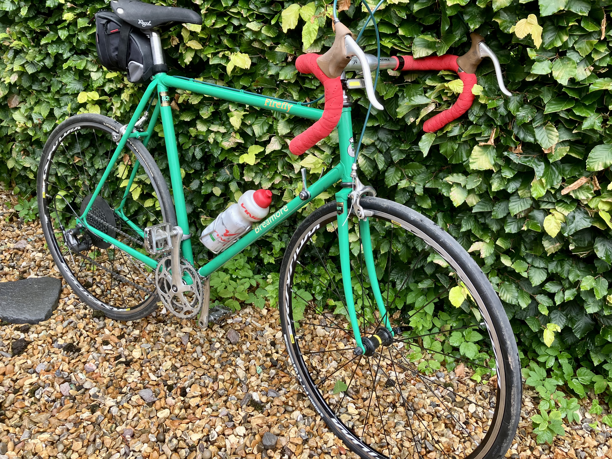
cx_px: 306
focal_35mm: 28
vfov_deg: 49.7
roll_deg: -6.0
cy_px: 230
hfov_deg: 63.4
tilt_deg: -26.7
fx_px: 495
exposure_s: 1/121
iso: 50
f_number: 1.8
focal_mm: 3.99
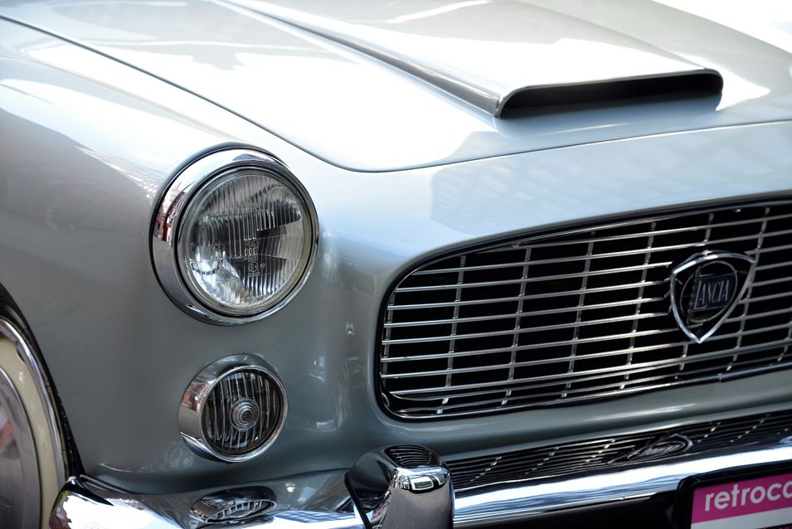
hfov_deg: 20.4
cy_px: 264
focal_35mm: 100
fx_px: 2201
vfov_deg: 13.7
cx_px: 396
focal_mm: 100
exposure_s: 1/80
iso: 320
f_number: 7.1
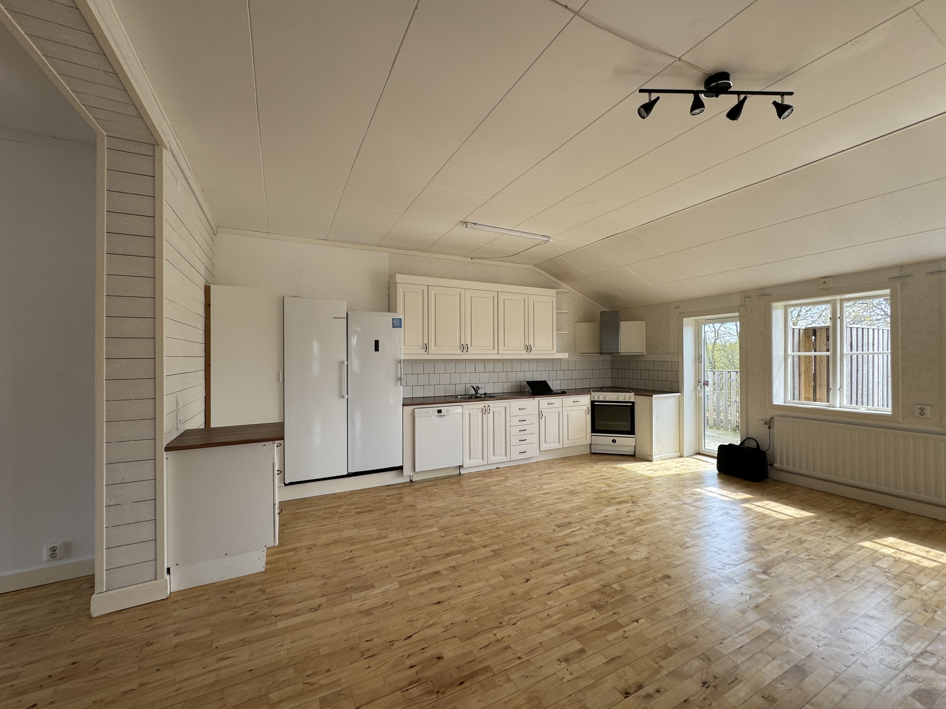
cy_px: 354
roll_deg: +0.7
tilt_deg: +1.8
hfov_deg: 102.1
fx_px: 383
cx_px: 473
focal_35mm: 14
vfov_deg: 85.7
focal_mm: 2.22
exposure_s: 1/113
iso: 40
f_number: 2.2
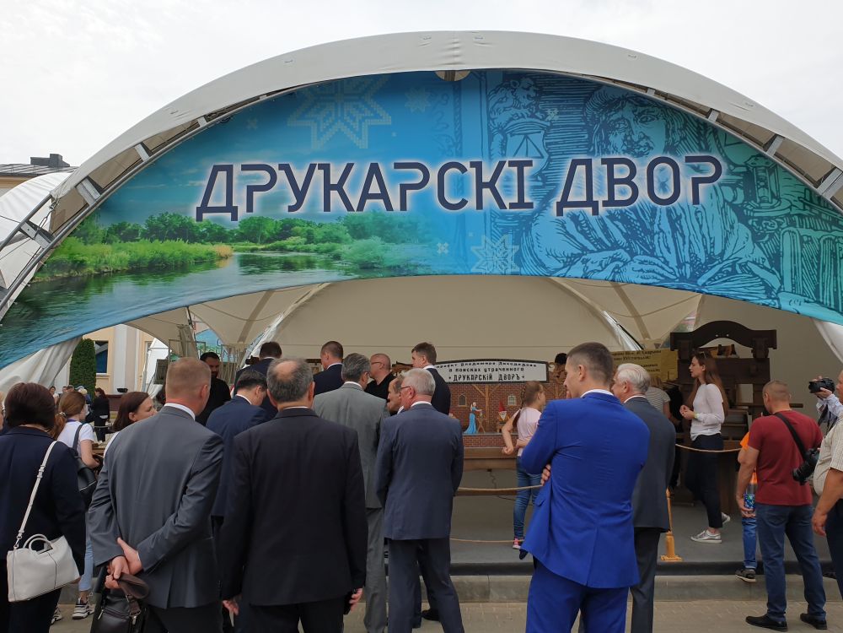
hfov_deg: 67.3
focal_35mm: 26
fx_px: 633
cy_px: 316
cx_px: 422
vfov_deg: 53.1
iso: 50
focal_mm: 4.3
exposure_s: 1/1321
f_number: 2.4
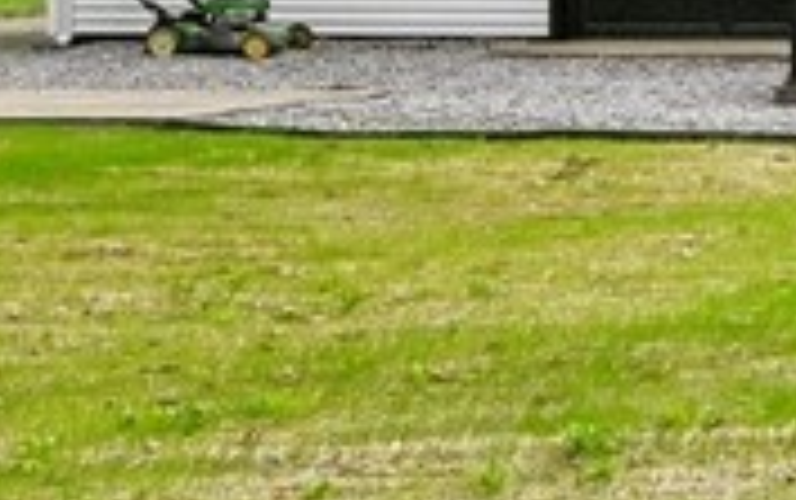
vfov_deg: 12.7
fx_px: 2171
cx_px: 1632
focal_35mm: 100
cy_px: -151
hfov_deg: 15.9
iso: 320
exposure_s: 1/500
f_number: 8
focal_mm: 16
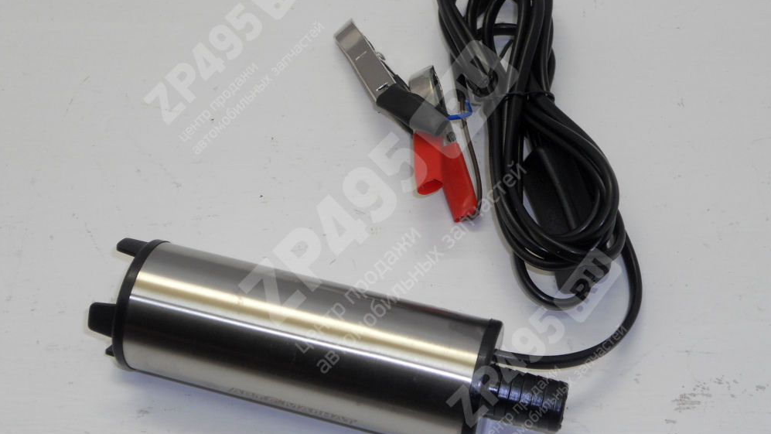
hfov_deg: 35.4
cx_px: 385
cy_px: 201
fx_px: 1206
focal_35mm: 59
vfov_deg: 20.4
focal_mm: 9.8
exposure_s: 1/30
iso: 125
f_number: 4.8
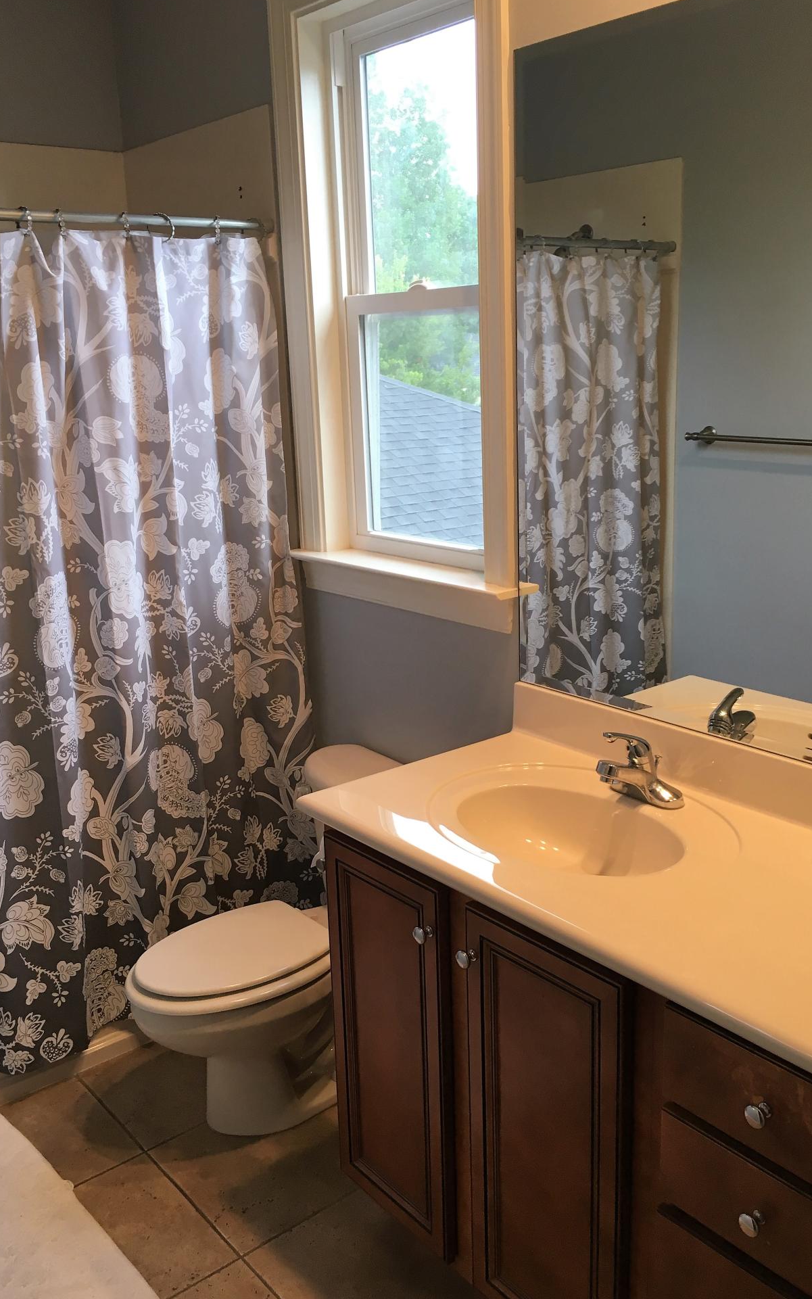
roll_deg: +2.3
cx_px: 435
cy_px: 666
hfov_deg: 39.4
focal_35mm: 32
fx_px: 1133
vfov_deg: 59.6
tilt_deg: -16.1
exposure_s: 1/30
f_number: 2.2
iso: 50
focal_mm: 4.15
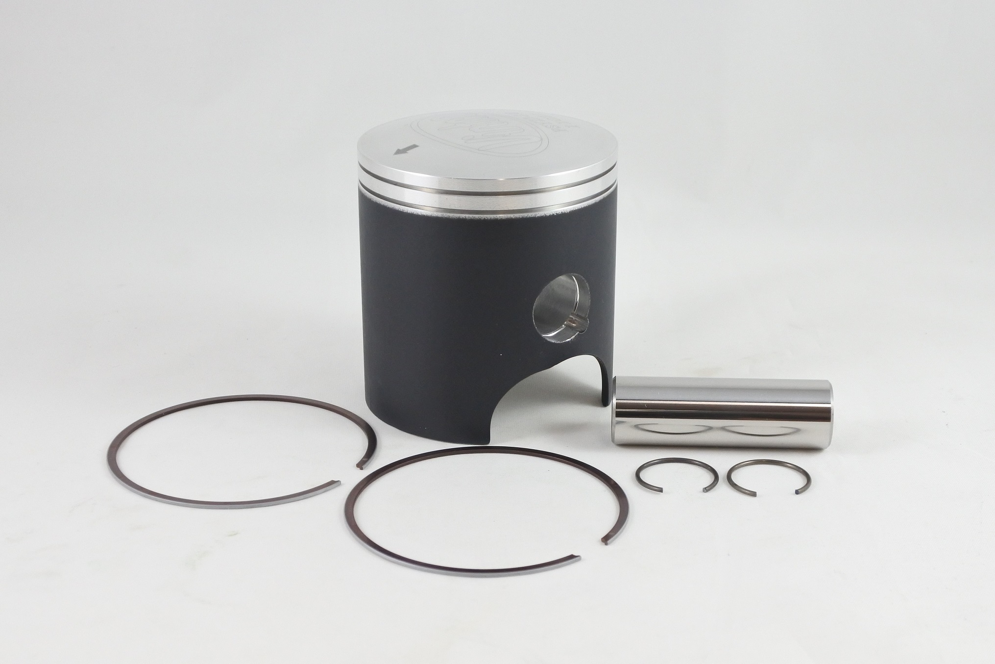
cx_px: 498
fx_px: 1161
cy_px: 332
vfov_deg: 31.9
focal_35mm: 42
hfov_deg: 46.4
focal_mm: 15.7
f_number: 4.2
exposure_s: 1/125
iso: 560
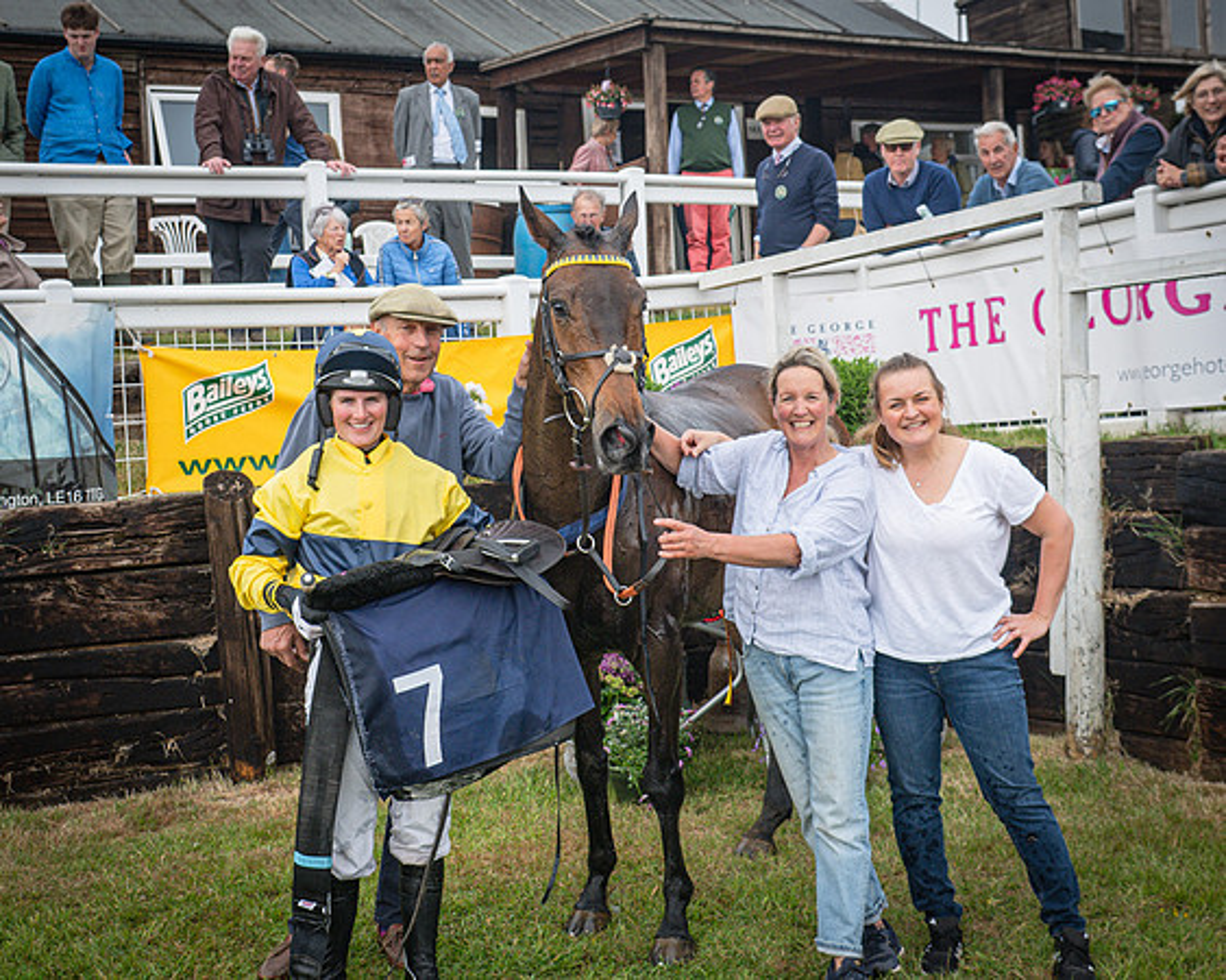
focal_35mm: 51
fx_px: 1839
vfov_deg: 29.8
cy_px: 490
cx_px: 569
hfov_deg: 36.8
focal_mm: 30
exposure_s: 1/400
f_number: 5
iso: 400
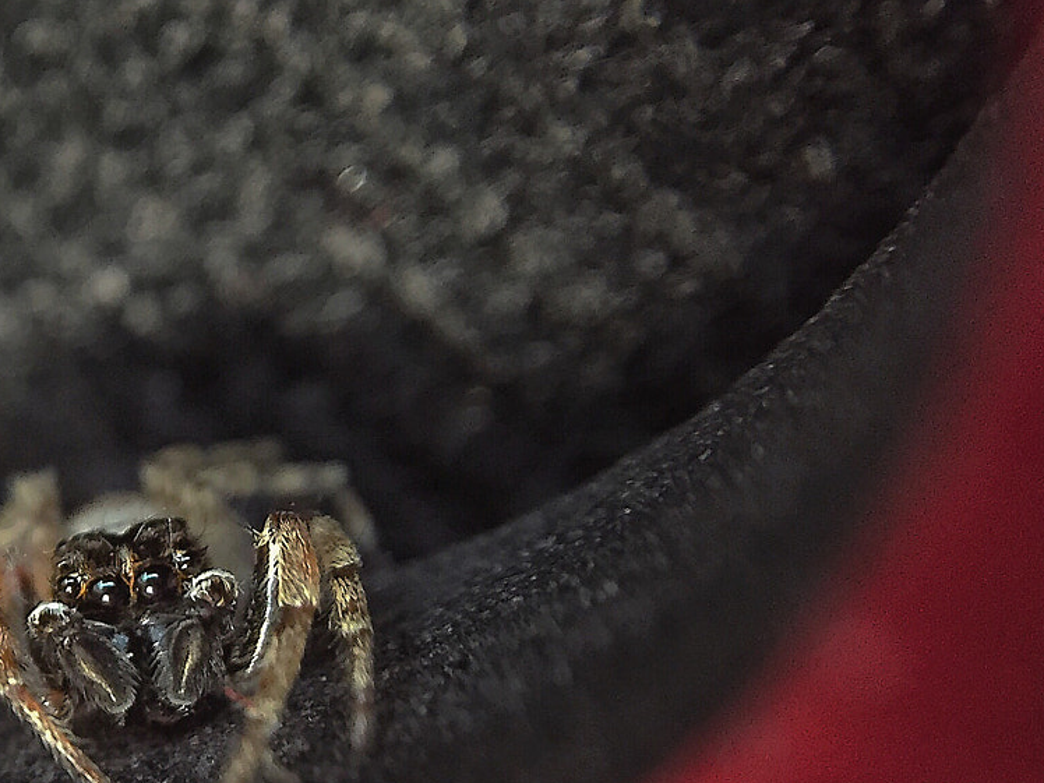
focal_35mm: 62
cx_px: -52
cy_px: 578
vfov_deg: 23.4
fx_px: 1870
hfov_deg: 28.8
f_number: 2.2
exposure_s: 1/25
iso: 250
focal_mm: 4.15
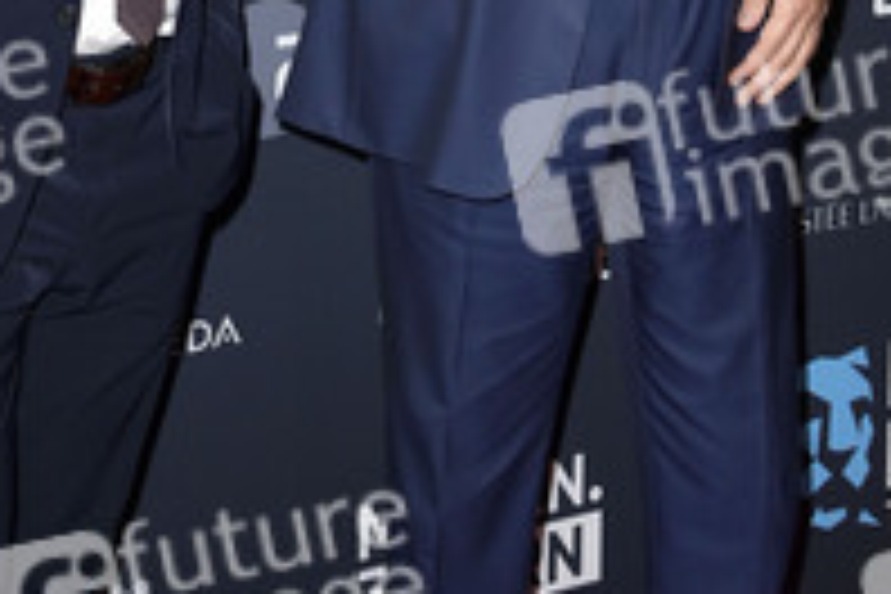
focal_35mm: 89
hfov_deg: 22.8
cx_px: 324
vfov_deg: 14.9
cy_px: -76
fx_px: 2203
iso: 800
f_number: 5.6
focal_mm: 44
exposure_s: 1/250
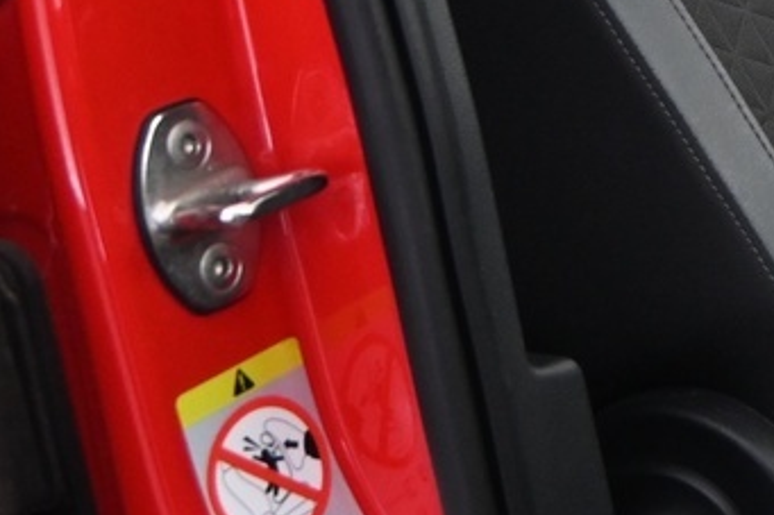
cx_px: 1466
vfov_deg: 11.8
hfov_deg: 15.1
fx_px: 2450
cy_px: -75
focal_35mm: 114
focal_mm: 16
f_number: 3.5
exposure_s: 1/10
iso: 1000
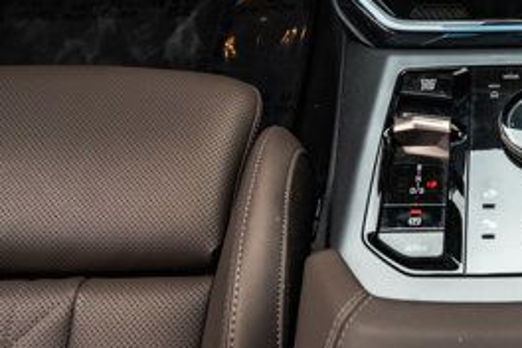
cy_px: -39
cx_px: 504
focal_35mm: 63
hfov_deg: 30.0
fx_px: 913
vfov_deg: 20.5
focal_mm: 26
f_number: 8
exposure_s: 1/200
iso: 640
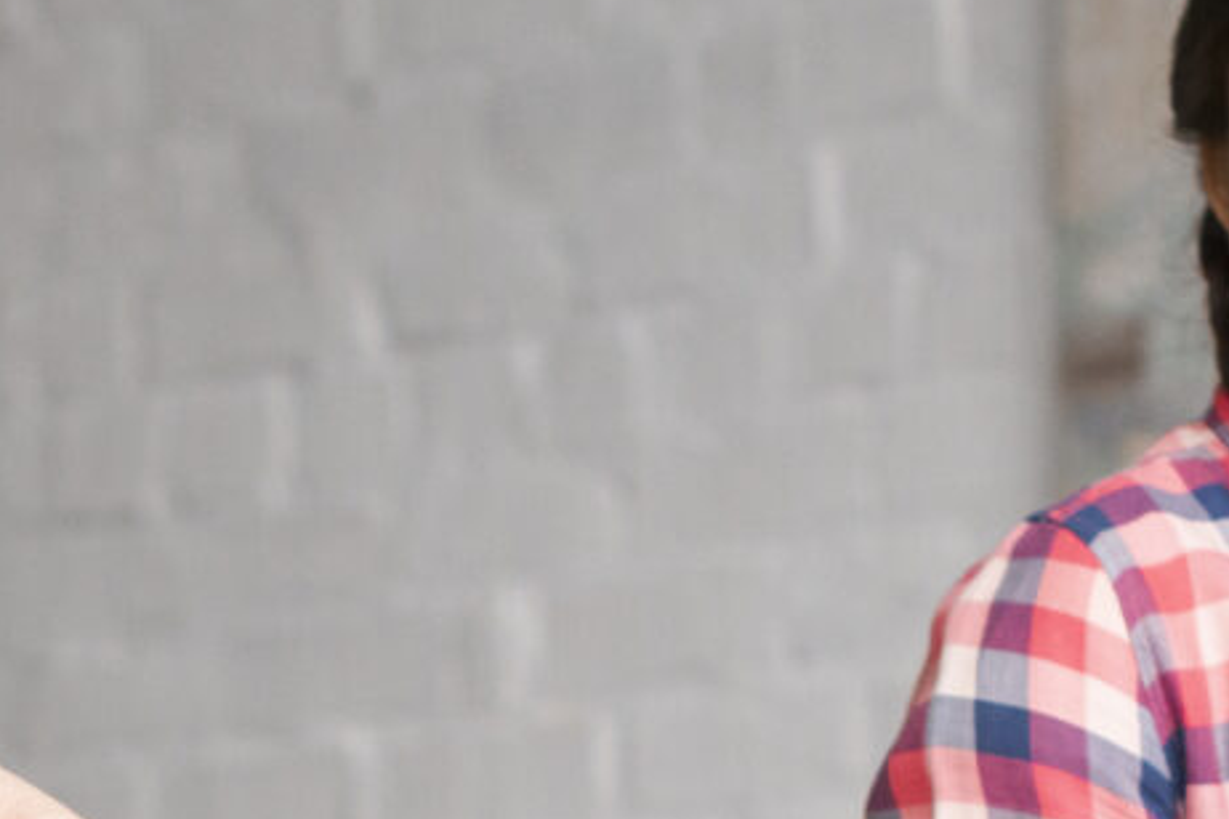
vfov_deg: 4.9
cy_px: 1762
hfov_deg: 7.4
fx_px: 9456
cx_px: 59
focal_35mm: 277
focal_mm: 50
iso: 500
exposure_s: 1/250
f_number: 3.2
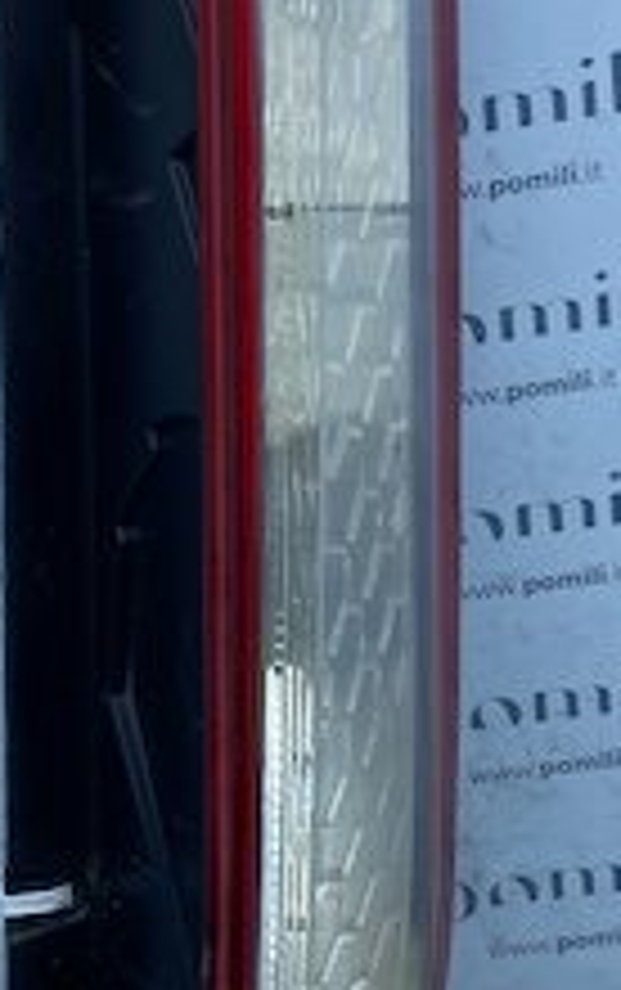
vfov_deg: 25.8
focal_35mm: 80
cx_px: 54
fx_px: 2161
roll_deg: -2.0
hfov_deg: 16.1
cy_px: 490
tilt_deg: -18.2
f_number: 1.8
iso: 32
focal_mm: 4.25
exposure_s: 1/1232
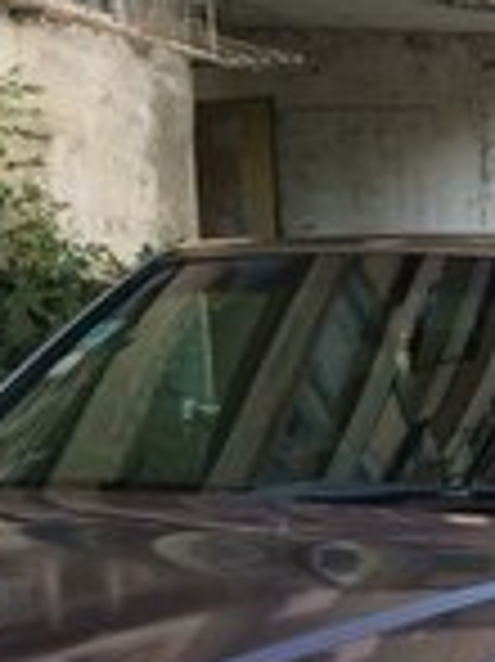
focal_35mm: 98
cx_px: 698
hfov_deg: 14.3
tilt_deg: -16.6
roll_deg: +0.1
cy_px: 937
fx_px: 1871
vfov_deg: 18.2
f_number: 2.2
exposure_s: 1/265
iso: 32
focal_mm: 4.15
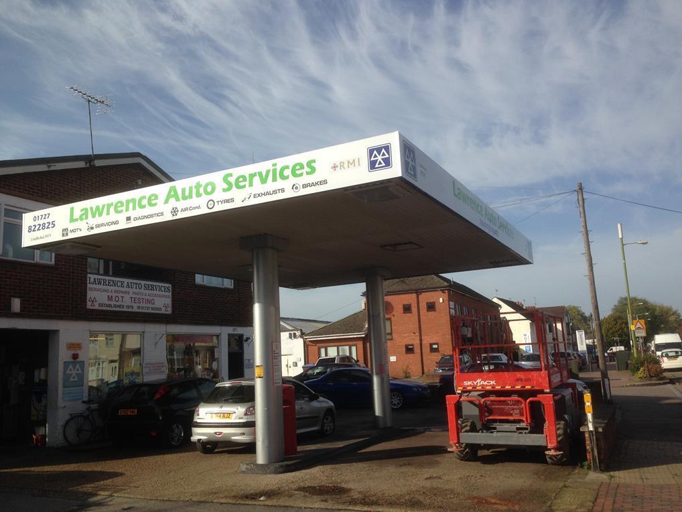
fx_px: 650
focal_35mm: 33
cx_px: 341
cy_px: 256
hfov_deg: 55.3
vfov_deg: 43.0
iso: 50
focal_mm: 4.12
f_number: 2.4
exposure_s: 1/1595
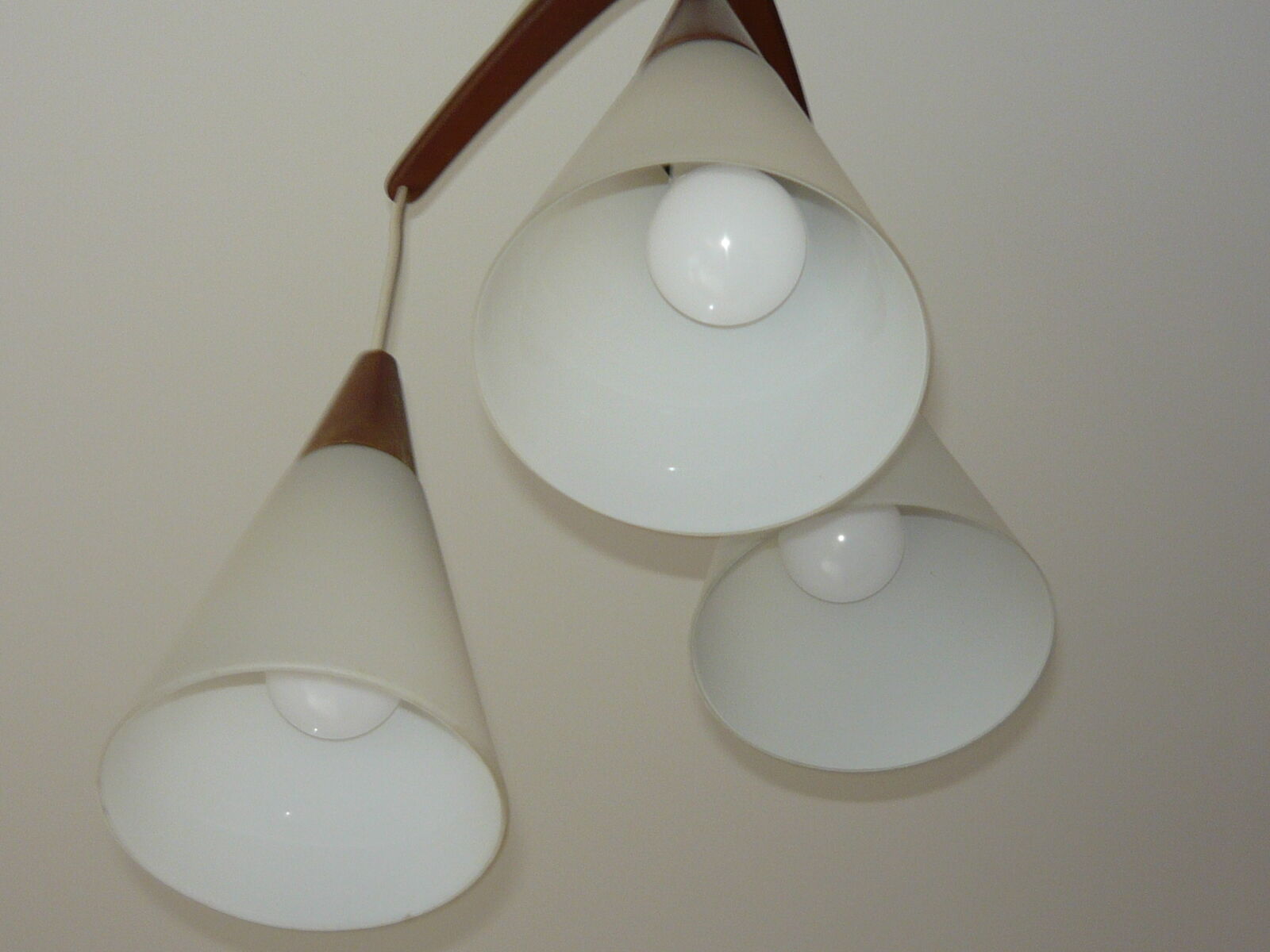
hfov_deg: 36.2
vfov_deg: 27.5
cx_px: 635
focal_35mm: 53
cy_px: 476
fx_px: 1944
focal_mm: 5.5
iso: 100
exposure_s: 1/30
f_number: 2.8
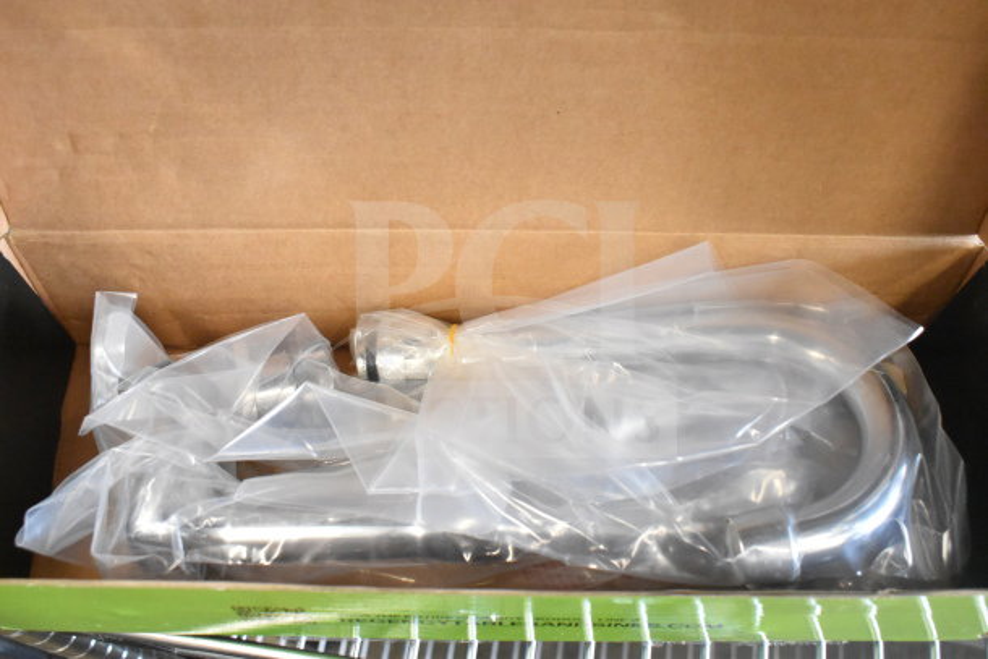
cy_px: 330
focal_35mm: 34
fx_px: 947
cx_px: 494
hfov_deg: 55.1
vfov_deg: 38.4
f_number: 7.1
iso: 6400
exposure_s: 1/200
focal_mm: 23
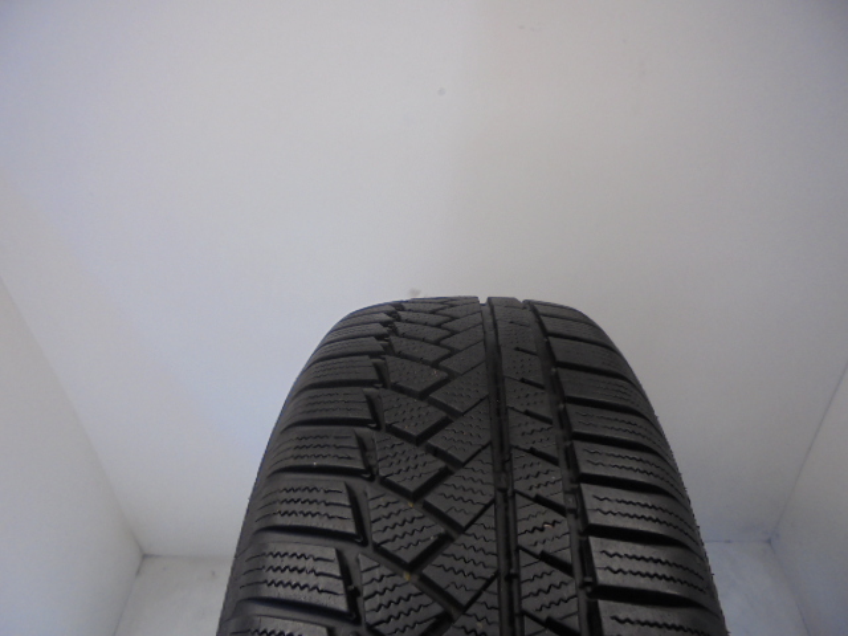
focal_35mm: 26
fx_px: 637
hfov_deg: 67.3
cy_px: 318
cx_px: 424
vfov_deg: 53.1
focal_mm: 4.6
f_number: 3.5
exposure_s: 1/50
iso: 100
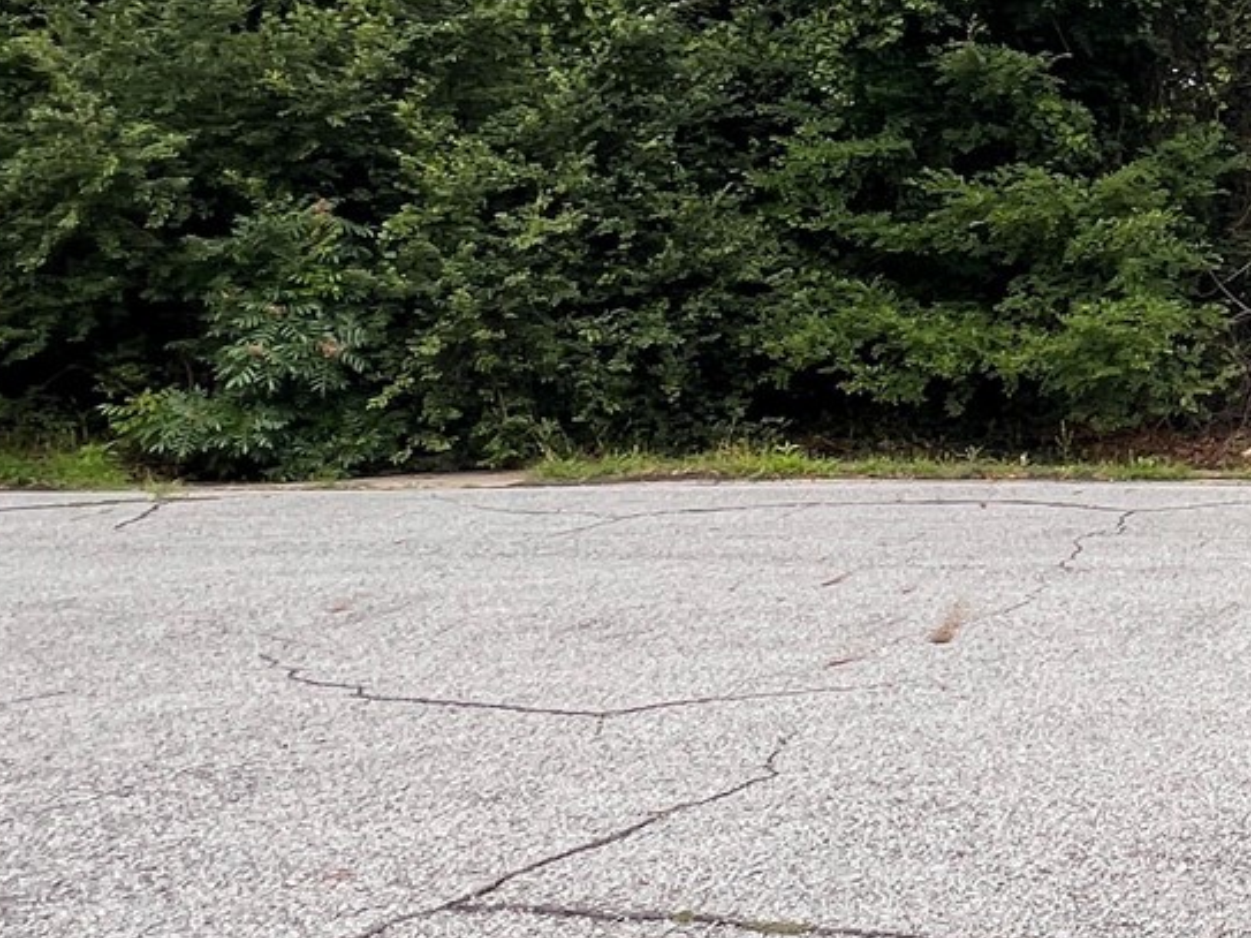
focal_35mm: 46
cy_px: 30
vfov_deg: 29.7
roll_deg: -1.7
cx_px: 1661
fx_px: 1662
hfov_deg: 31.1
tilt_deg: +3.7
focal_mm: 1.57
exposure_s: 1/99
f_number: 1.8
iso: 32
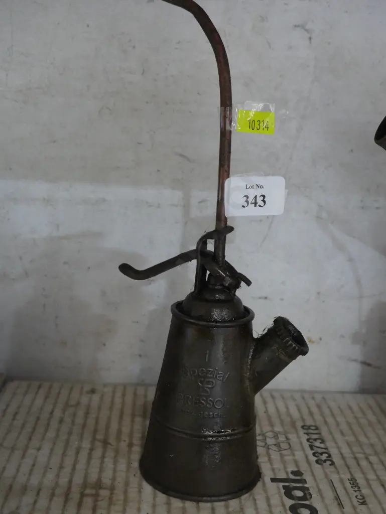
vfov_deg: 41.2
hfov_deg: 31.5
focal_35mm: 46
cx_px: 193
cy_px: 257
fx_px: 683
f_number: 5.1
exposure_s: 1/60
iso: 3200
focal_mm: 23
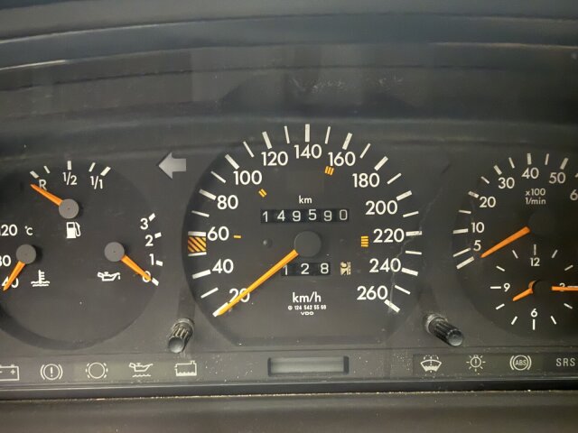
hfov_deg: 71.6
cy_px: 216
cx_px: 289
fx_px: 401
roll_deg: -0.1
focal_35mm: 24
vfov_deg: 56.8
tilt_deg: -20.4
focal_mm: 2.22
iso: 800
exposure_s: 1/16
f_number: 2.2
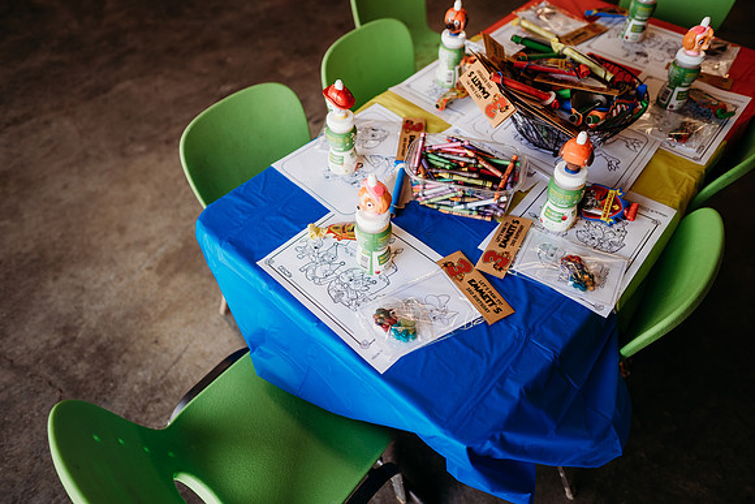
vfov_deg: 53.2
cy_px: 252
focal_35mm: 24
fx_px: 503
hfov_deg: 73.7
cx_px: 378
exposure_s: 1/320
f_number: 2.2
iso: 250
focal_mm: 24
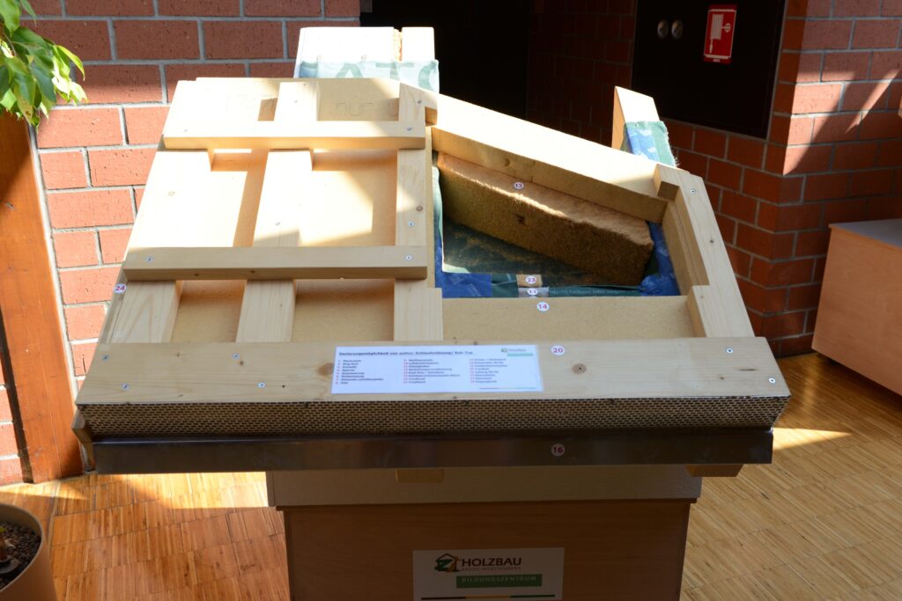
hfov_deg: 55.8
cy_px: 300
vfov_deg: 38.9
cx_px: 451
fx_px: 852
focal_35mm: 34
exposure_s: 1/200
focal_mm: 34
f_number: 7.1
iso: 500
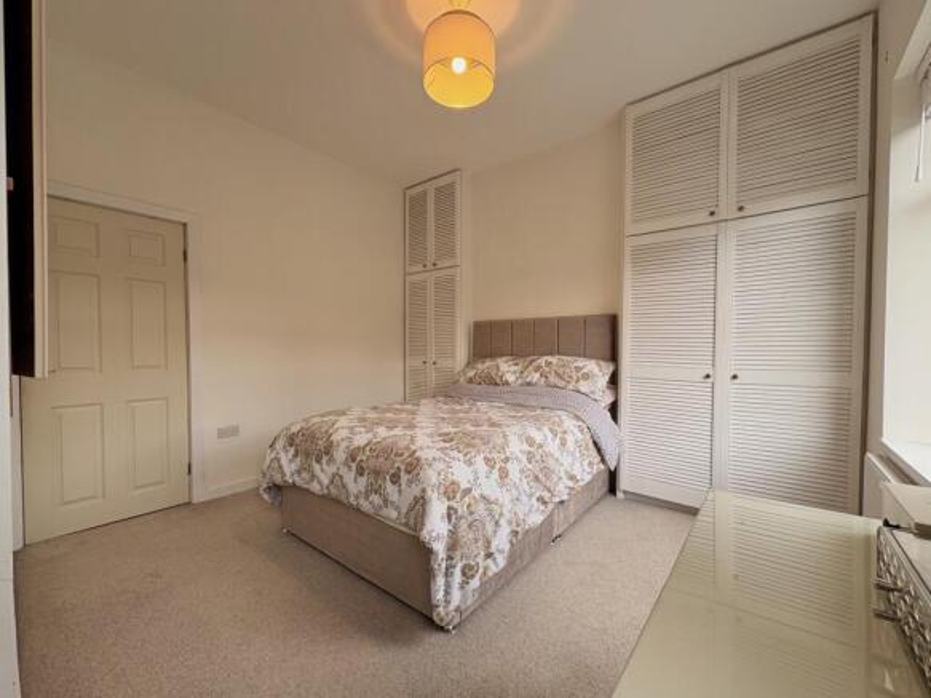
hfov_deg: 102.1
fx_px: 376
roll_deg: -0.4
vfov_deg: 85.7
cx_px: 466
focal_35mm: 14
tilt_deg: -0.1
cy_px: 349
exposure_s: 1/99
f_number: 2.2
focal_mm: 2.22
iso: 50
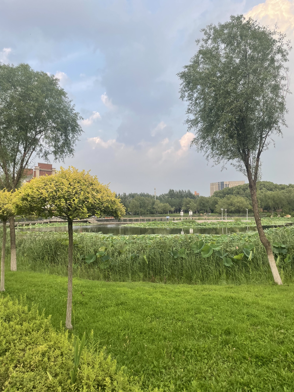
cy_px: 196
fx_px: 294
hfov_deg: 53.1
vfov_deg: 67.3
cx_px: 147
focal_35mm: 26
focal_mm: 4.2
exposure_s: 1/550
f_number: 1.6
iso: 32
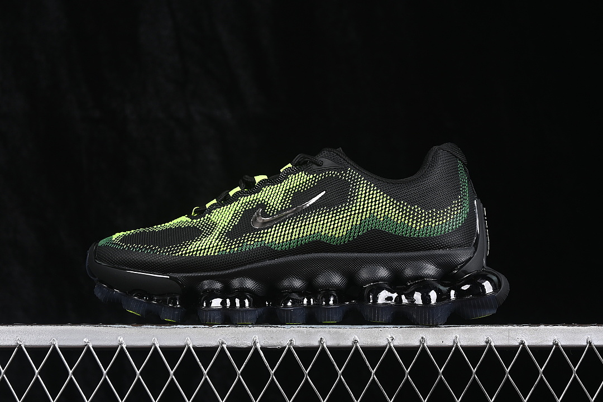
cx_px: 302
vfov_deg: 18.2
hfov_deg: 27.0
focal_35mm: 75
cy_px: 201
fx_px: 1256
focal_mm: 50
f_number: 6.3
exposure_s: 1/60
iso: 160
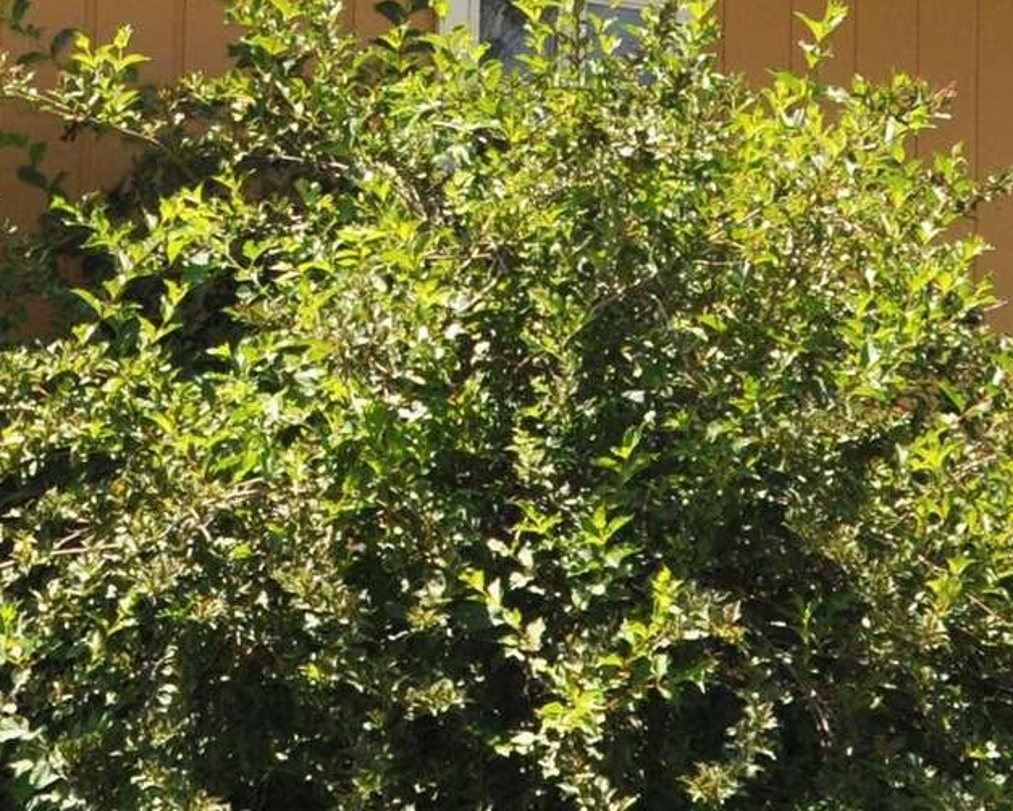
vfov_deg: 12.2
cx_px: 79
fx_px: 3719
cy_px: -74
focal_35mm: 124
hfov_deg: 15.3
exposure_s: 1/200
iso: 200
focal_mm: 18
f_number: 10
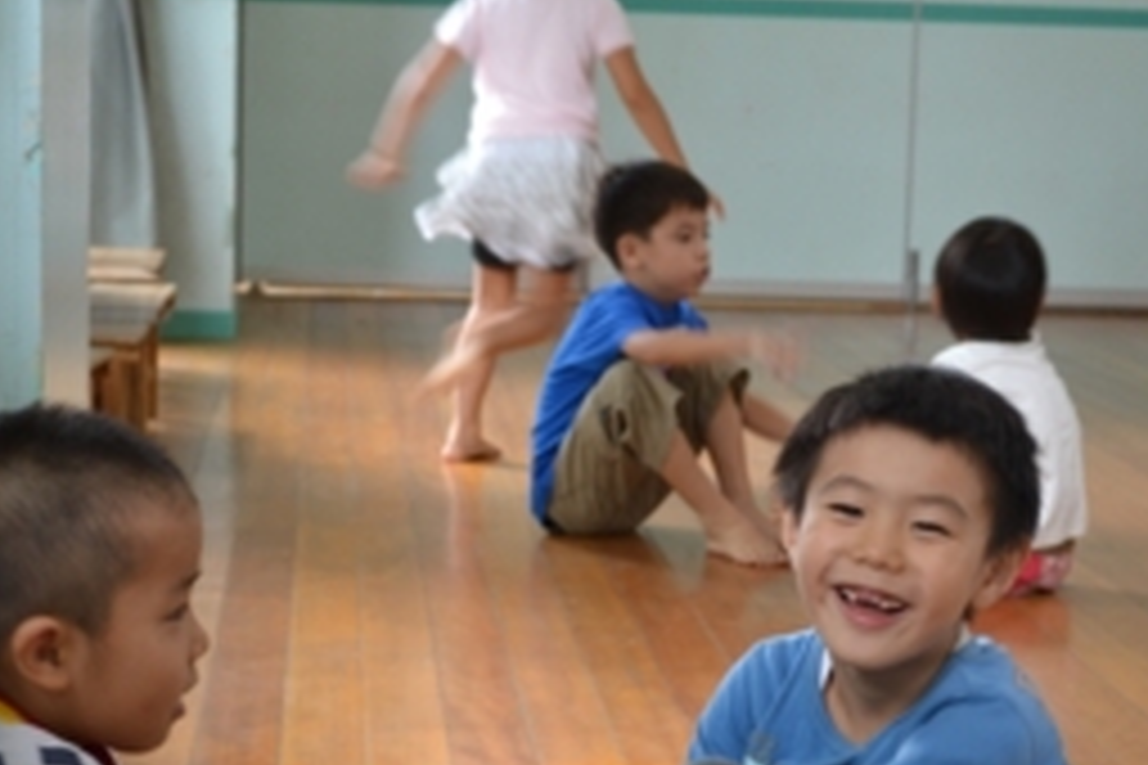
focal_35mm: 99
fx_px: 3157
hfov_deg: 20.6
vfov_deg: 13.8
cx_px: 617
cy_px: 578
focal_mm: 42
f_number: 5.3
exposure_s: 1/30
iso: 400
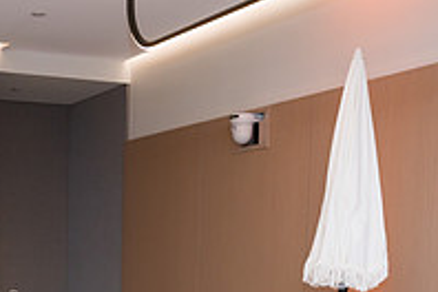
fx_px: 937
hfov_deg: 25.4
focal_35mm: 77
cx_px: 29
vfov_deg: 16.7
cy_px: 379
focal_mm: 25.5
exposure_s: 1/160
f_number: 3.2
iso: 800
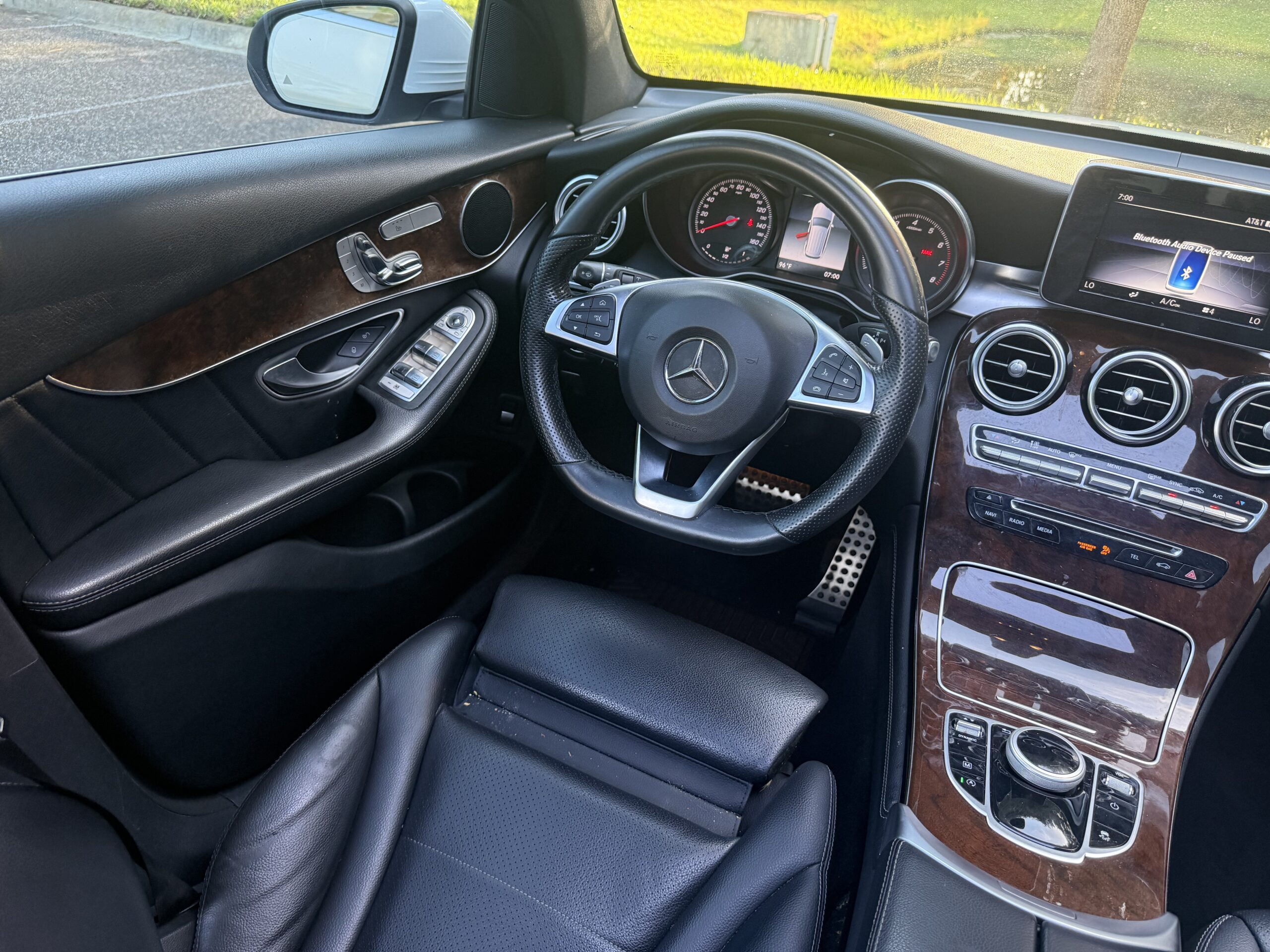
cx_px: 635
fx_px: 881
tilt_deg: -30.1
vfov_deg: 56.8
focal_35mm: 24
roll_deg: -5.2
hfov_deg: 71.6
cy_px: 476
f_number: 1.78
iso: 250
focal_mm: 6.76
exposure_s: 1/67
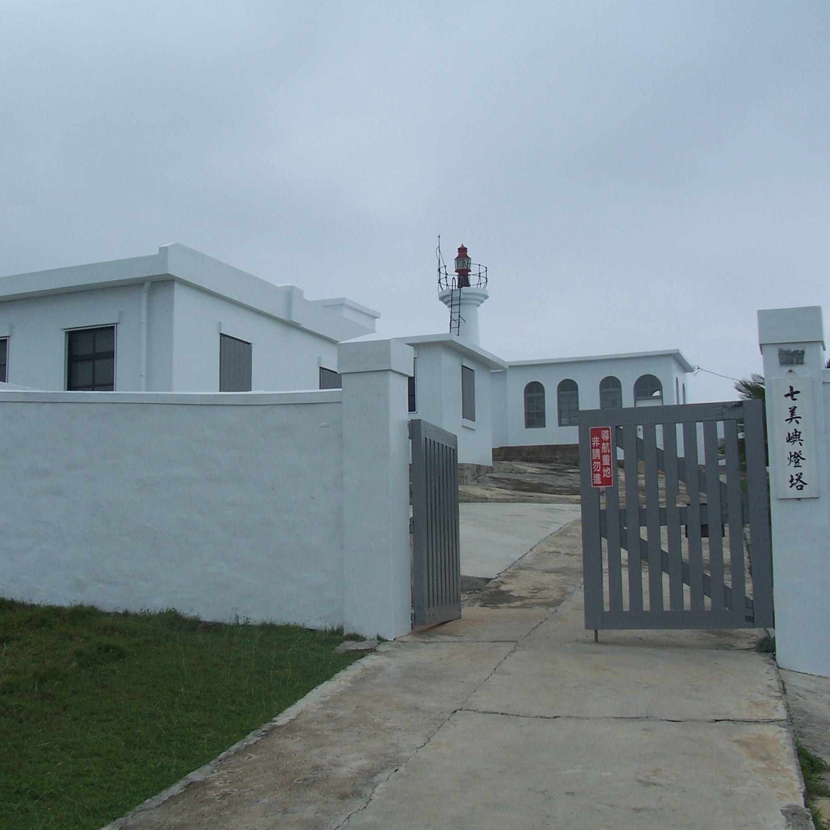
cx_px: 335
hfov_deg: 39.9
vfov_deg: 40.0
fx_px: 1139
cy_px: 409
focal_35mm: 42
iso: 80
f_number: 4
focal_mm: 6
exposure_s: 1/1000
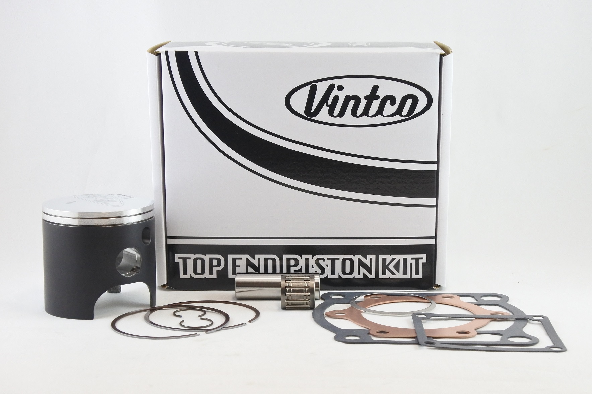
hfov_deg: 33.4
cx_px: 296
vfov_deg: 22.6
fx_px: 987
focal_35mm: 60
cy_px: 197
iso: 720
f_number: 4.8
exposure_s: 1/125
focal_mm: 22.3
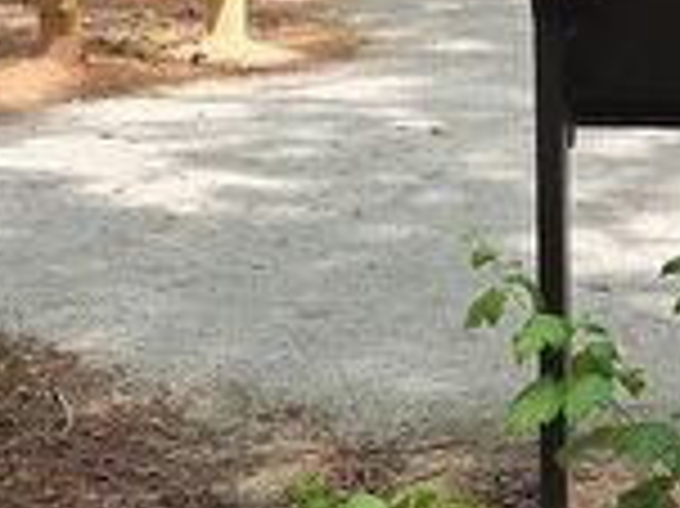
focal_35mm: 122
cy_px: -121
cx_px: 576
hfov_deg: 16.0
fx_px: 2395
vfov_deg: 11.8
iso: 25
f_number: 1.8
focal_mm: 5.4
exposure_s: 1/180
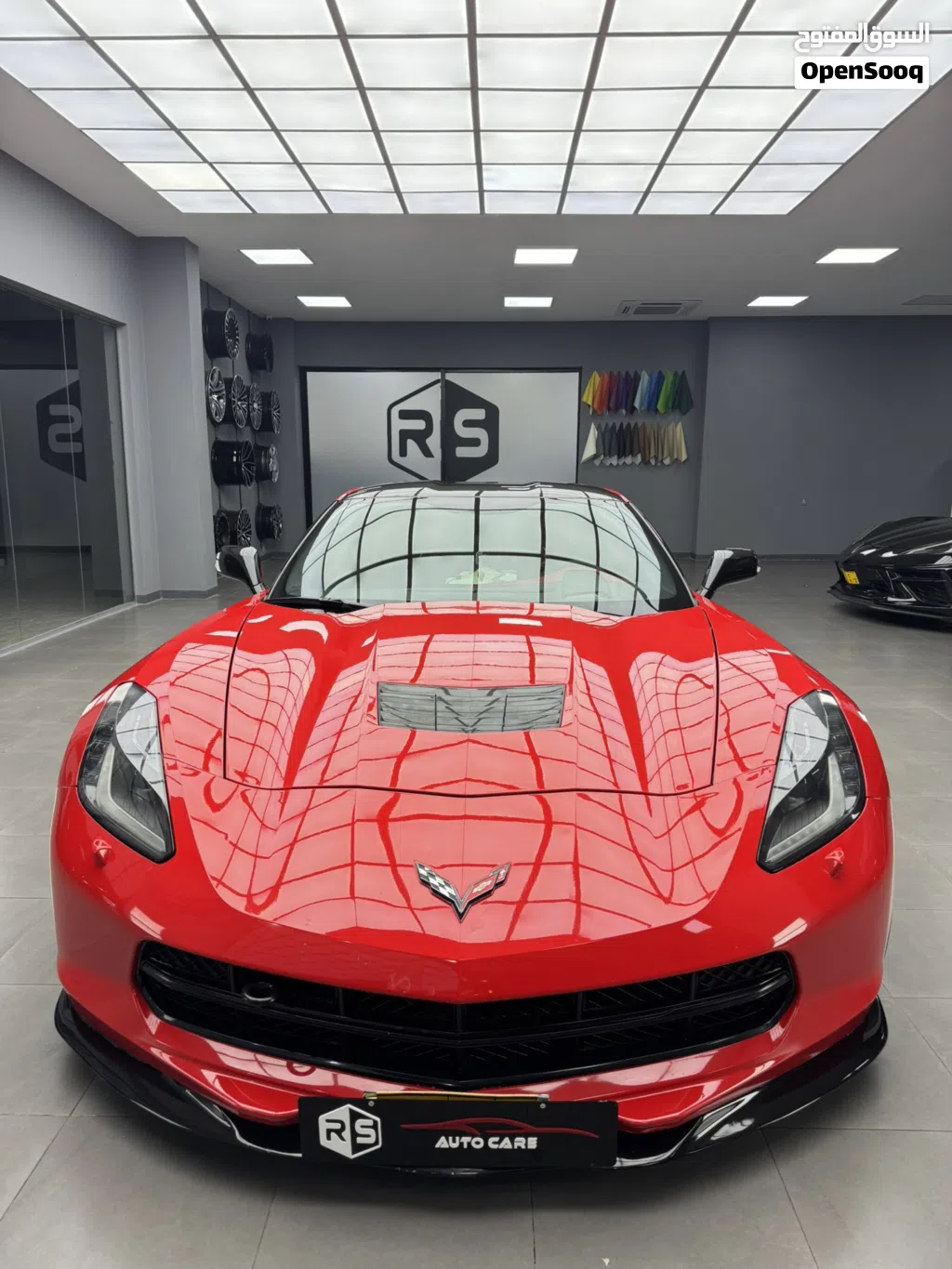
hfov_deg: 56.8
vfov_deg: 71.6
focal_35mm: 24
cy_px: 634
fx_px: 880
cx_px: 476
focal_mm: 6.76
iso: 80
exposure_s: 1/289
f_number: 1.78
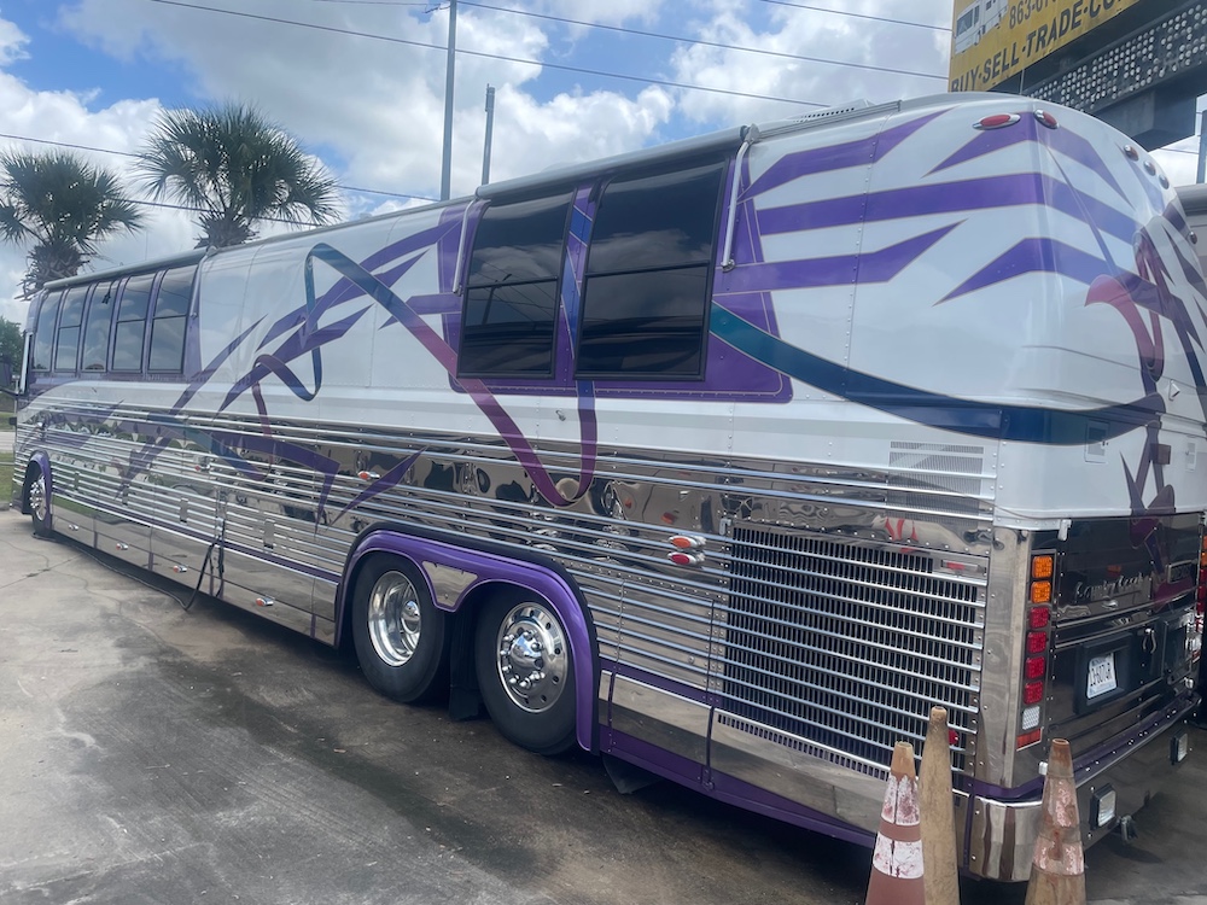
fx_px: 907
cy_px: 452
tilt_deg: -0.2
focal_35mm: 26
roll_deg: -1.9
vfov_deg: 53.1
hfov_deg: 67.3
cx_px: 604
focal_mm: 4.2
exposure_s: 1/2681
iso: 32
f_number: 1.6
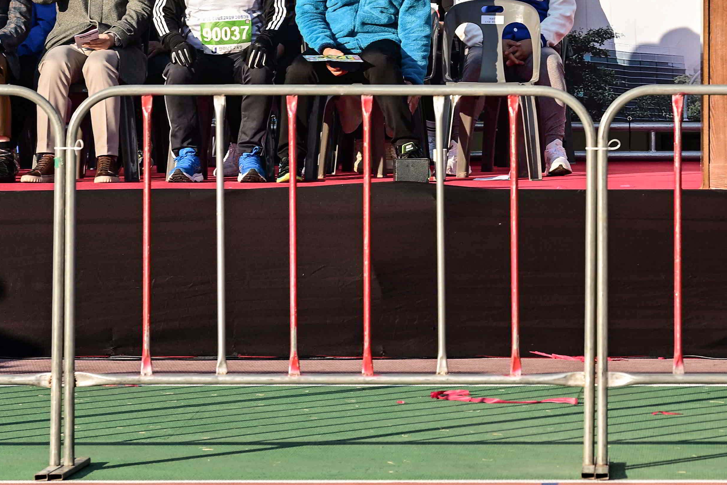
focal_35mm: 202
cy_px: -174
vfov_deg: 6.7
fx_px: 4079
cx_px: 715
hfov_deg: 10.1
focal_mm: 60
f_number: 4
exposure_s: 1/500
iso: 64
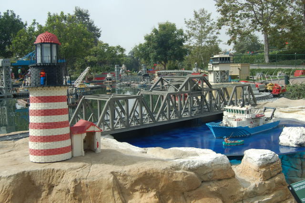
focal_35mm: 39
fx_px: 330
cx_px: 152
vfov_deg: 34.2
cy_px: 102
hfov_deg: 49.6
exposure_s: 1/200
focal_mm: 26
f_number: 7.1
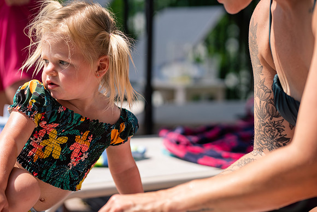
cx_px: 158
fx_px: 749
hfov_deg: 23.9
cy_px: 106
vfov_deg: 16.1
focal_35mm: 85
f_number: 3.2
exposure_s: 1/2000
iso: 200
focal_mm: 85
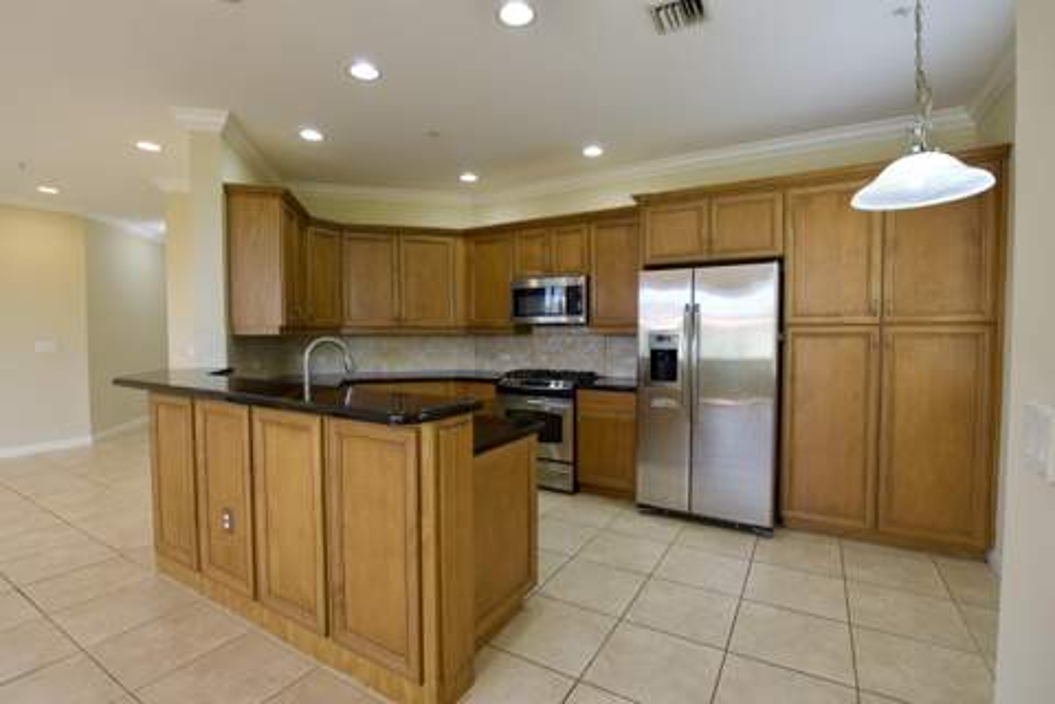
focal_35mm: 16
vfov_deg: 72.1
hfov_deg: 95.0
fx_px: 484
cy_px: 352
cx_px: 528
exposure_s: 1/160
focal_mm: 11
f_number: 4
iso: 800
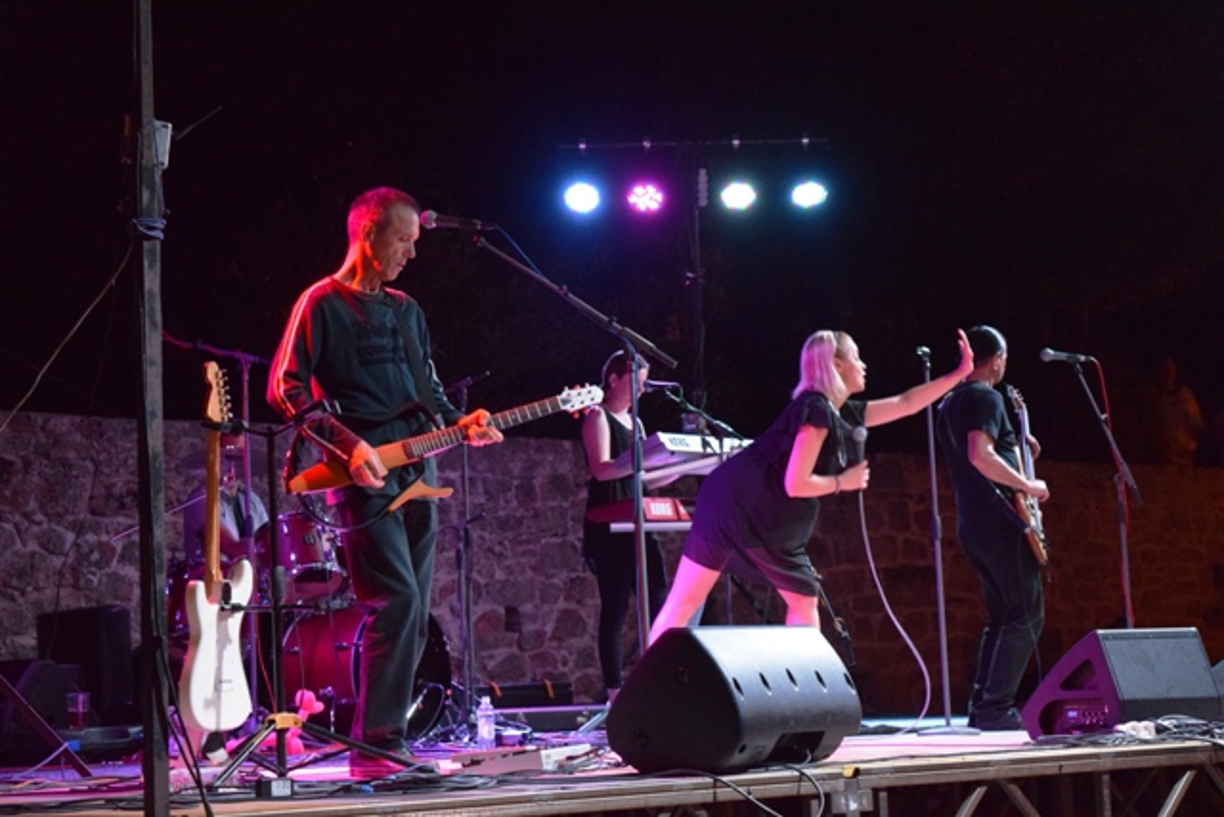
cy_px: 408
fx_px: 2805
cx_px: 612
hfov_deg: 24.6
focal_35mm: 82
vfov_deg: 16.6
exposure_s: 1/60
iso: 3600
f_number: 5.6
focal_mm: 55
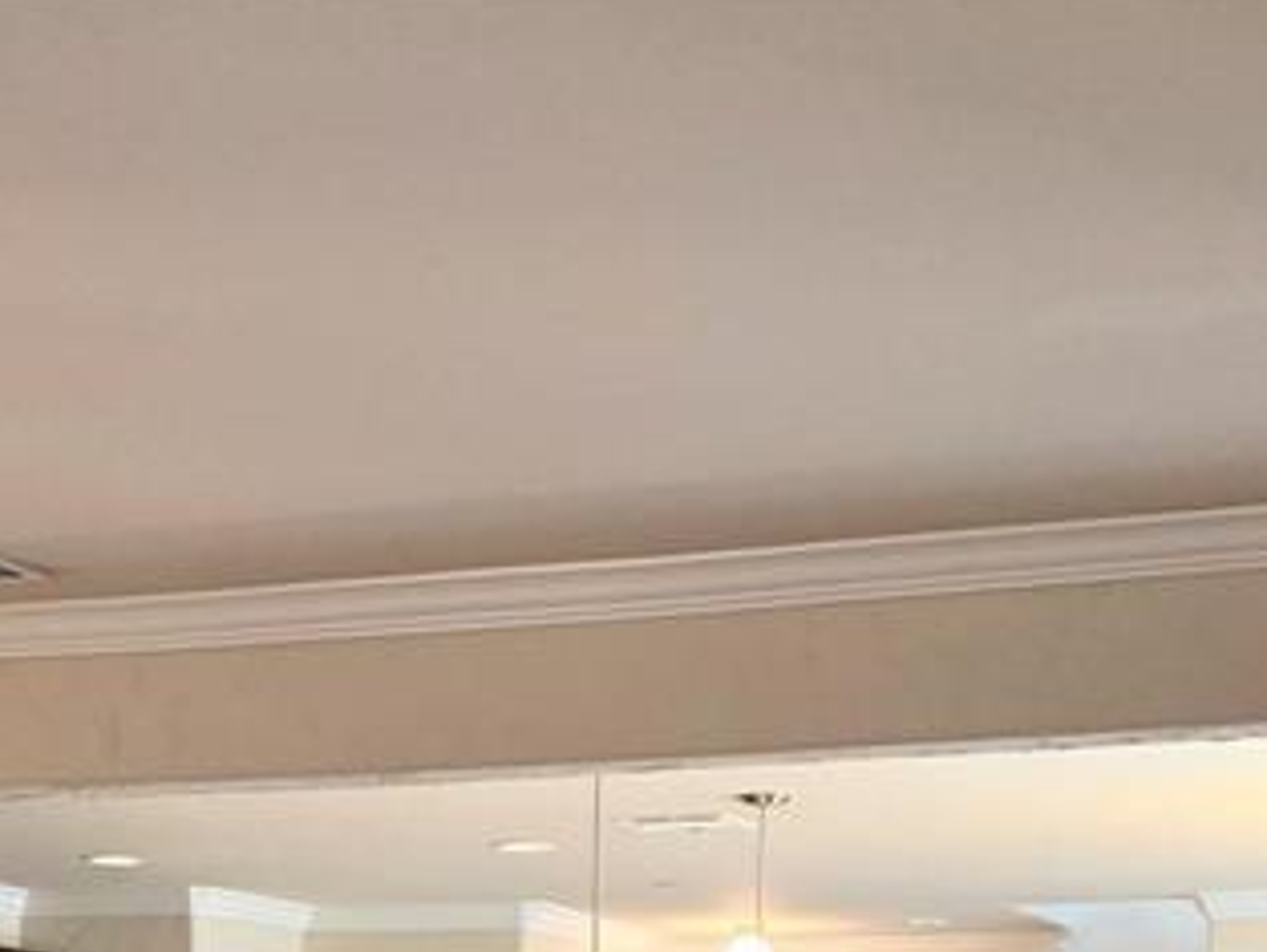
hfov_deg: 22.9
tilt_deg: -5.4
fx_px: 3112
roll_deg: -0.9
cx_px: 449
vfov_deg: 15.6
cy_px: 1535
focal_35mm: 85
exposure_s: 1/60
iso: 125
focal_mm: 4.25
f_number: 1.8
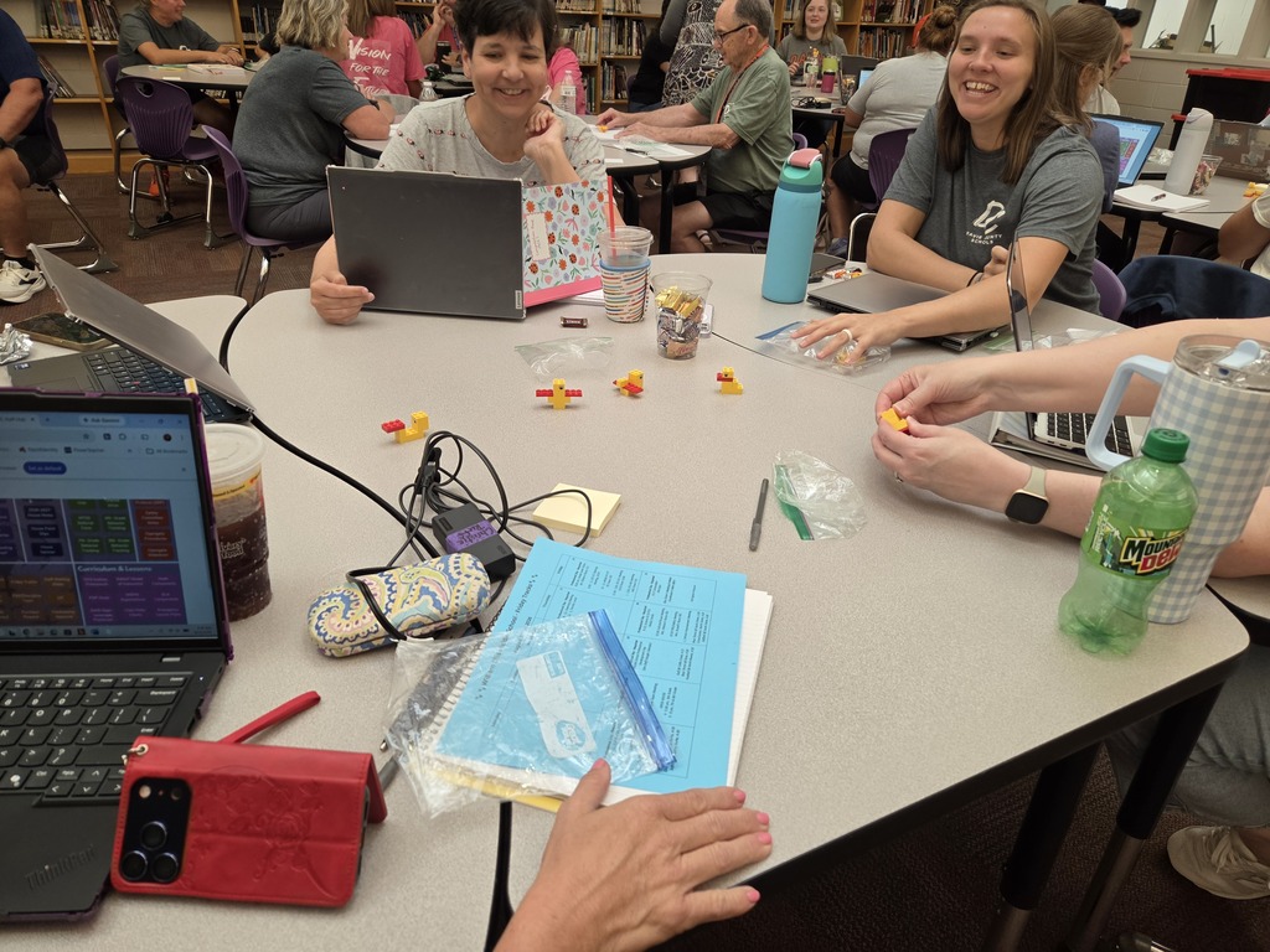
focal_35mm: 23
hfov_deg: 73.9
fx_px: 844
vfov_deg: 58.9
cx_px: 635
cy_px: 476
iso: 200
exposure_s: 1/120
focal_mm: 5.4
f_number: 1.8
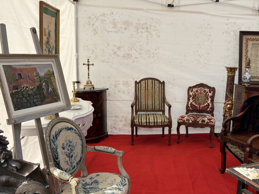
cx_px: 149
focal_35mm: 37
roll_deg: -0.5
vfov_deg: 38.5
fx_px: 277
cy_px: 115
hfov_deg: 50.0
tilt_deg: -13.5
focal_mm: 5.1
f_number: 1.6
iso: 50
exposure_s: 1/1776
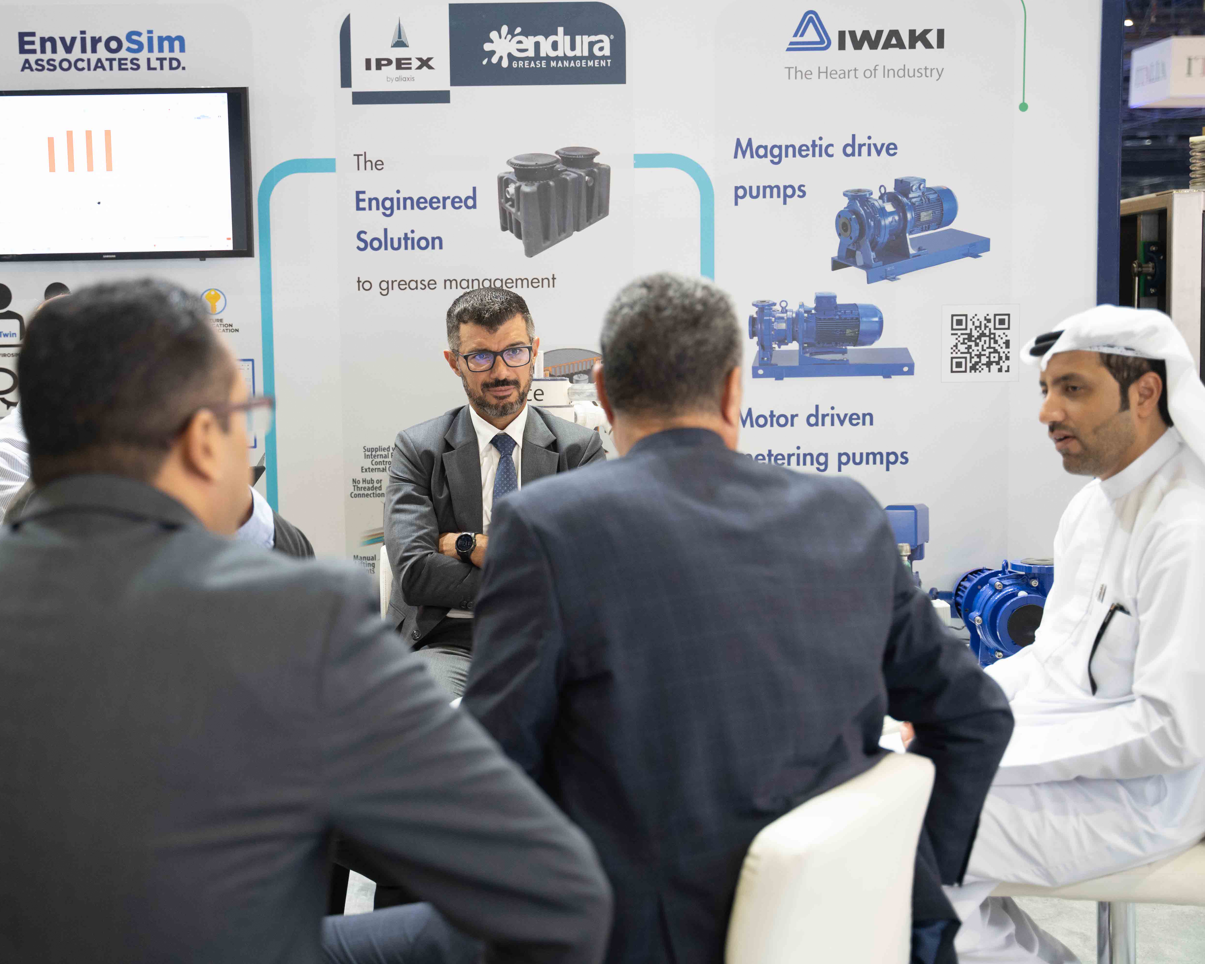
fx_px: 1783
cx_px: 514
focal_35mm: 50
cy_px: 478
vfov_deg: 30.3
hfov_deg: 37.3
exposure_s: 1/125
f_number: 2.8
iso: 1600
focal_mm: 44
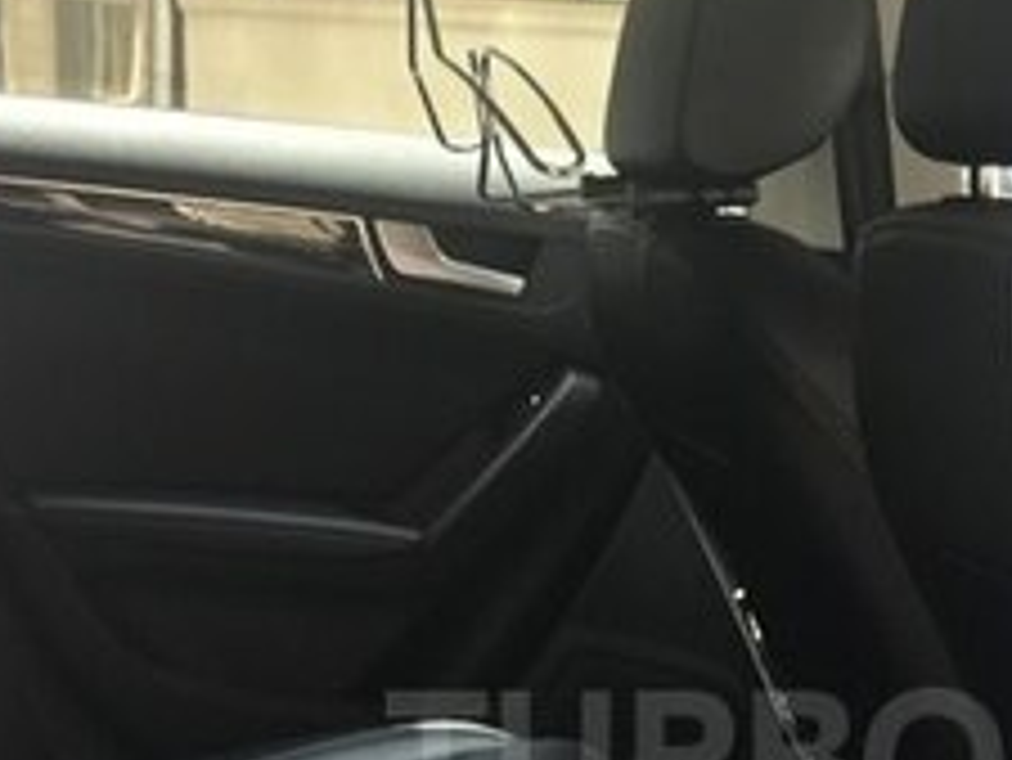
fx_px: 2399
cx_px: 846
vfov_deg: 17.6
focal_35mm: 82
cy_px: 758
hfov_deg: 23.4
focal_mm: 3.99
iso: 25
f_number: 1.8
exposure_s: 1/50
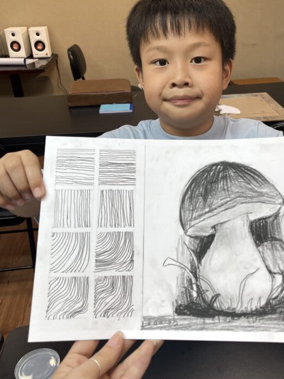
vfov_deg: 50.1
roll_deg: +2.6
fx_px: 405
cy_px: 174
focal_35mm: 37
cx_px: 178
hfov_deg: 38.4
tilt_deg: -26.4
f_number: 1.6
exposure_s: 1/100
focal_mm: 5.1
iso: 32
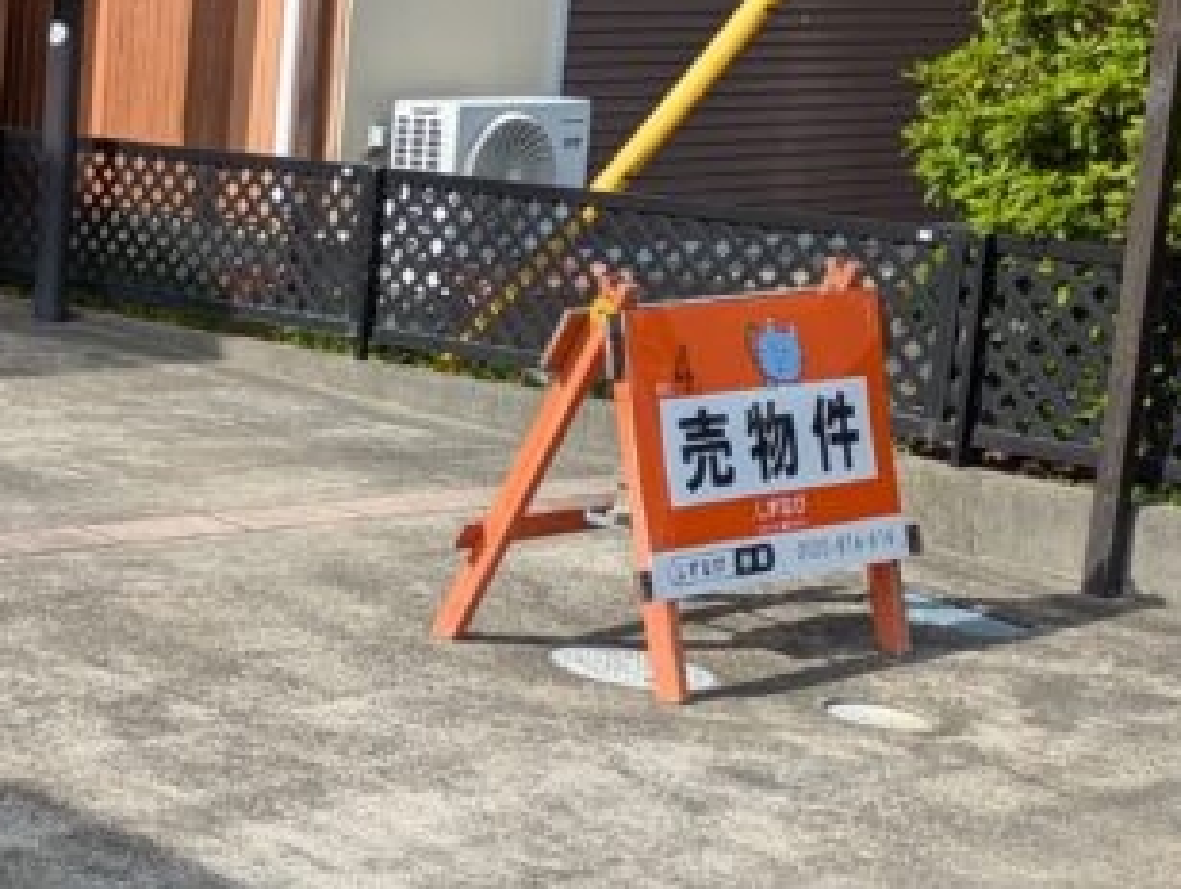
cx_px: -429
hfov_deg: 21.0
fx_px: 2836
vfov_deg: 17.8
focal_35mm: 83
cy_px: 592
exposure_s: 1/1513
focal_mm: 5.43
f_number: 1.89
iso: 48
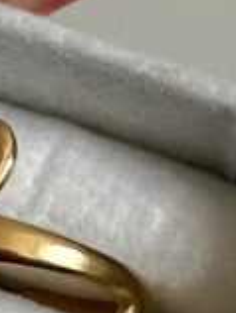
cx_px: -188
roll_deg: -2.8
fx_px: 2819
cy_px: 301
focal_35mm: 311
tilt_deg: -6.4
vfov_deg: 6.3
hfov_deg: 4.7
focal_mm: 6.76
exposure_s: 1/157
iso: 50
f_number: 1.78
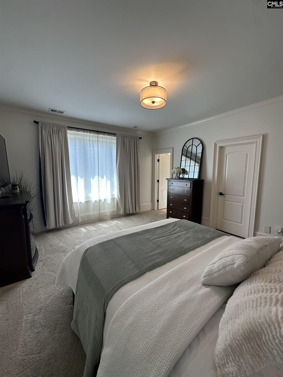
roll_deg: -1.0
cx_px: 142
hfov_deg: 85.7
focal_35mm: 14
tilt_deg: -5.0
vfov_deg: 102.1
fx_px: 153
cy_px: 188
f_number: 2.2
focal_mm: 2.22
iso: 64
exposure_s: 1/120
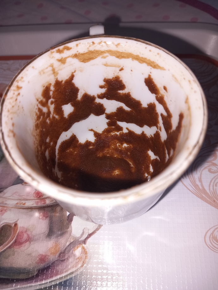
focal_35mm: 27
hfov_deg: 51.4
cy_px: 145
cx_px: 109
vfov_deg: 65.3
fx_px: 227
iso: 25
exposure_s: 1/100
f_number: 1.8
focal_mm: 4
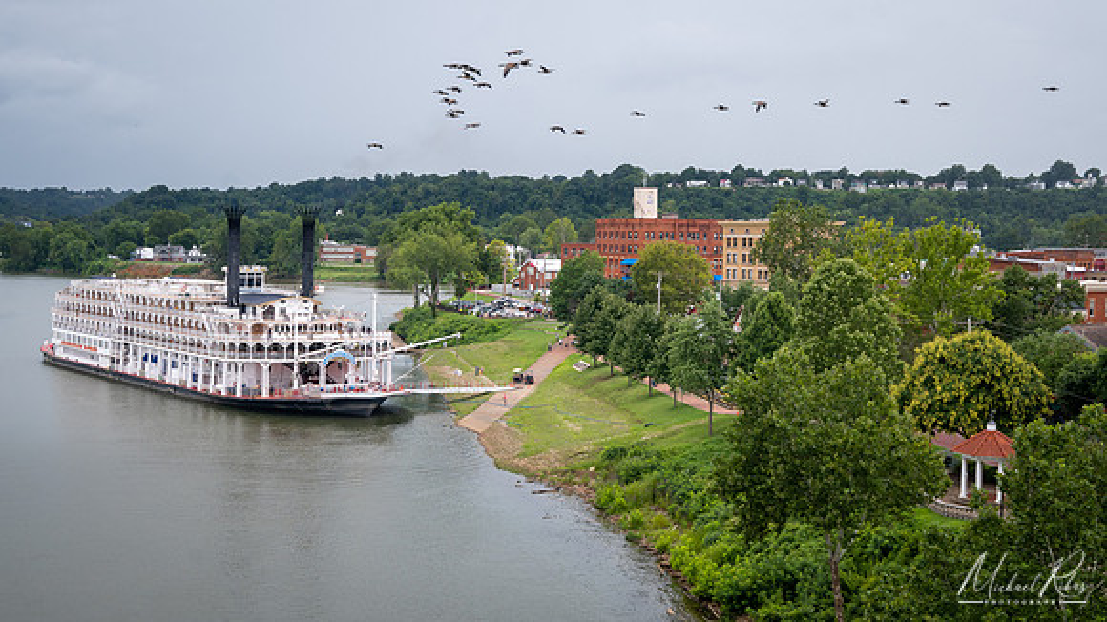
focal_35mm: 52
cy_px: 284
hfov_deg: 40.0
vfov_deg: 23.1
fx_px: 1522
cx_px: 554
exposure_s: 1/200
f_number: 8
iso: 200
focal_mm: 33
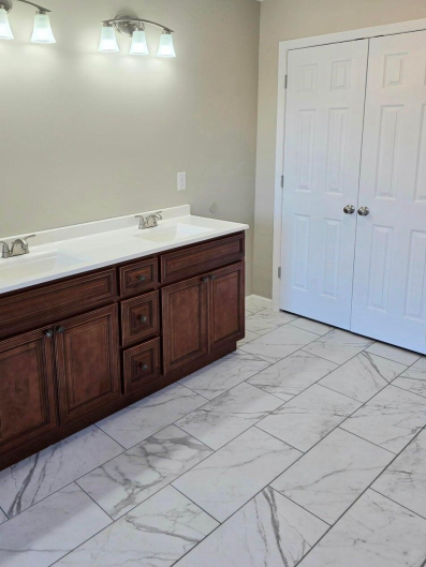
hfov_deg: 47.8
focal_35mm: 29
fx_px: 476
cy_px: 225
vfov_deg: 61.1
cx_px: 161
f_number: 1.7
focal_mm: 6.3
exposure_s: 1/120
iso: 32
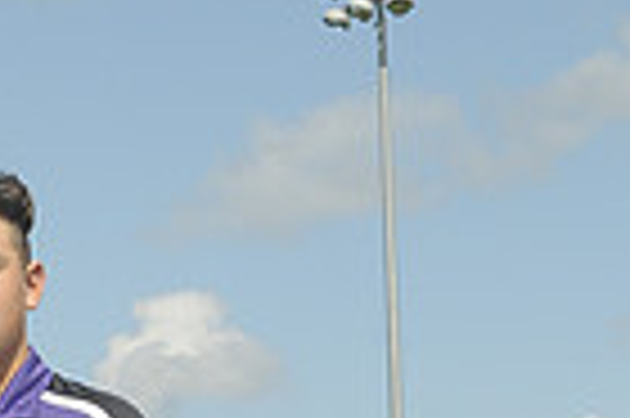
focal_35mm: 218
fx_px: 3812
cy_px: 852
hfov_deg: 9.2
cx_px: -324
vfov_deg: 6.1
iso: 200
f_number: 14
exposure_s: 1/160
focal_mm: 35
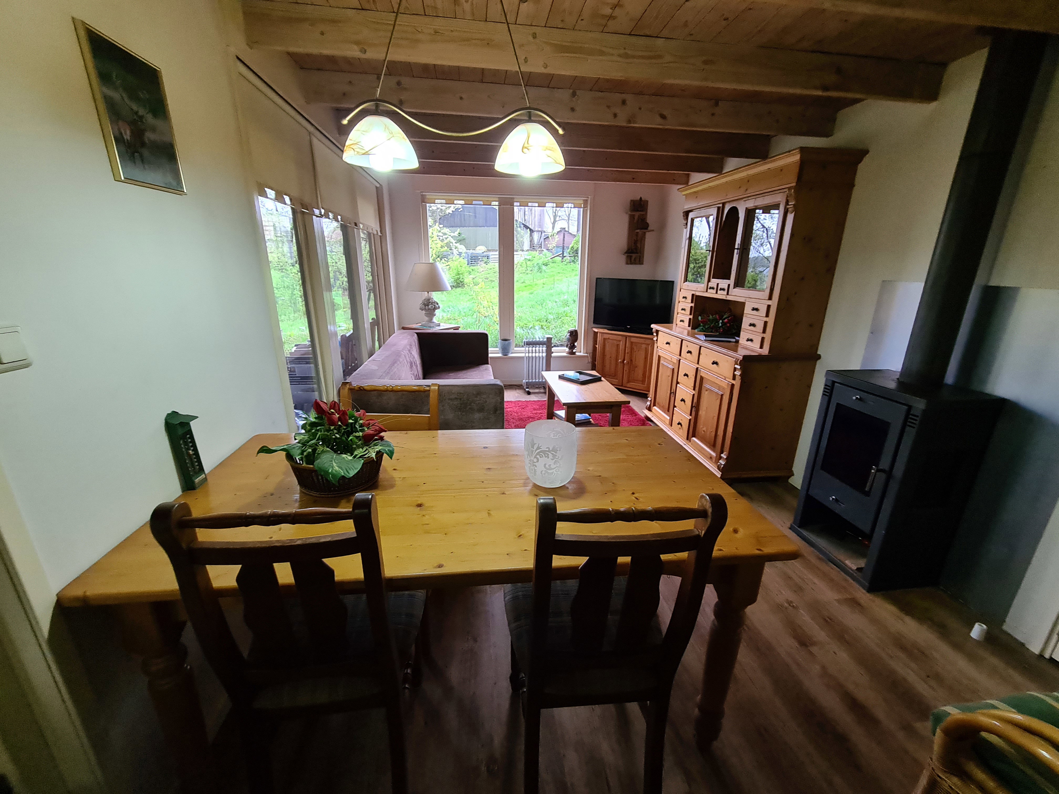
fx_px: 398
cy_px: 397
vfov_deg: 89.9
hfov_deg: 106.2
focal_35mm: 13
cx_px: 530
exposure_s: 1/33
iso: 320
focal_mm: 2.2
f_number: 2.2
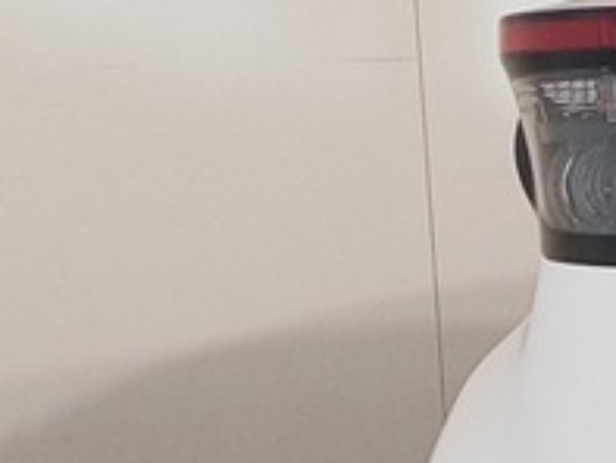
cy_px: 488
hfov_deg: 9.1
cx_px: 1701
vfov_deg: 8.1
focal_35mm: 183
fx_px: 3259
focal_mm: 5.23
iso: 80
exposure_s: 1/50
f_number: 1.8
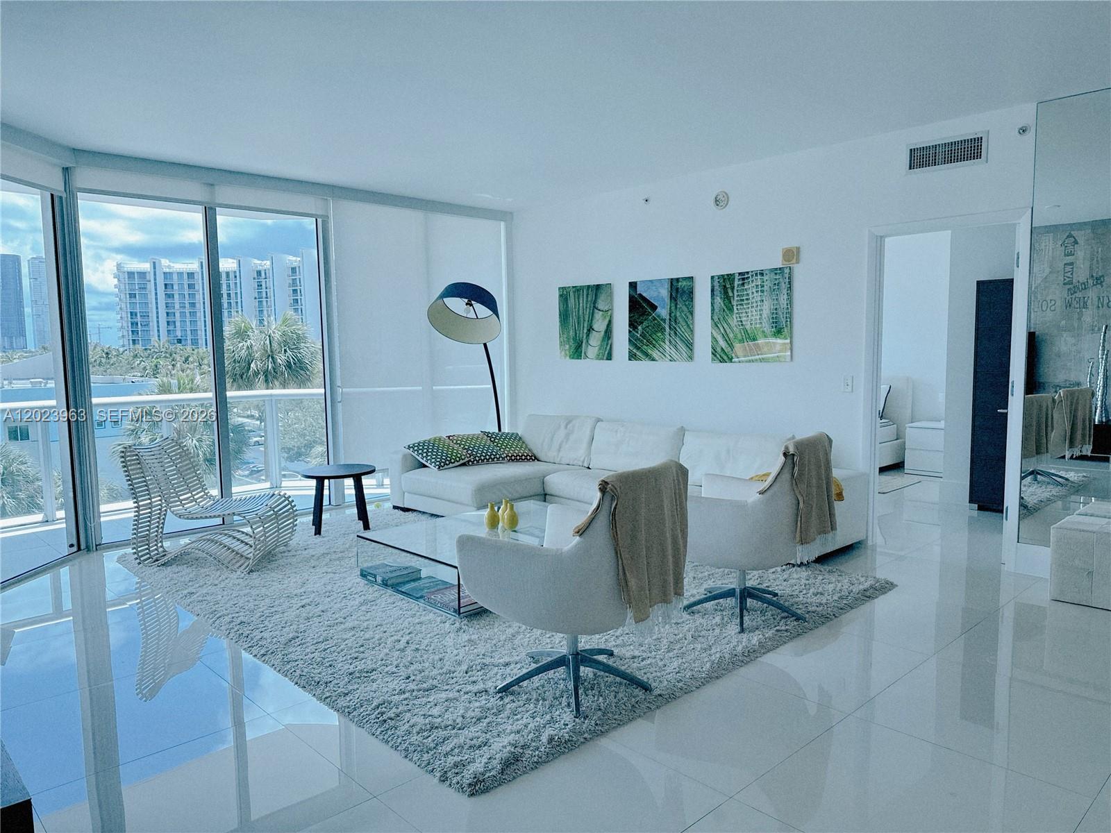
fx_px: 802
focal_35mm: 25
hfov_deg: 69.4
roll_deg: +1.1
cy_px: 416
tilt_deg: -4.7
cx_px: 556
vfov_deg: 54.9
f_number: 1.78
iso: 100
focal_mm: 6.76
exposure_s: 1/1211
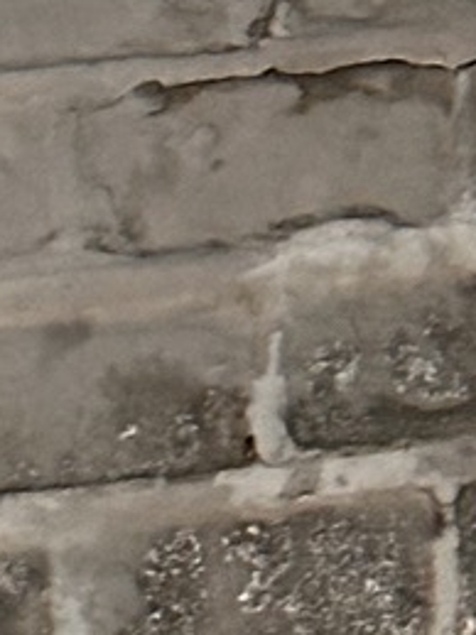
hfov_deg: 4.0
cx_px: 245
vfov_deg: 4.9
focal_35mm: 371
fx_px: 6808
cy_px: -1687
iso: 500
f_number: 1.78
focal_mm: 6.86
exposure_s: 1/25
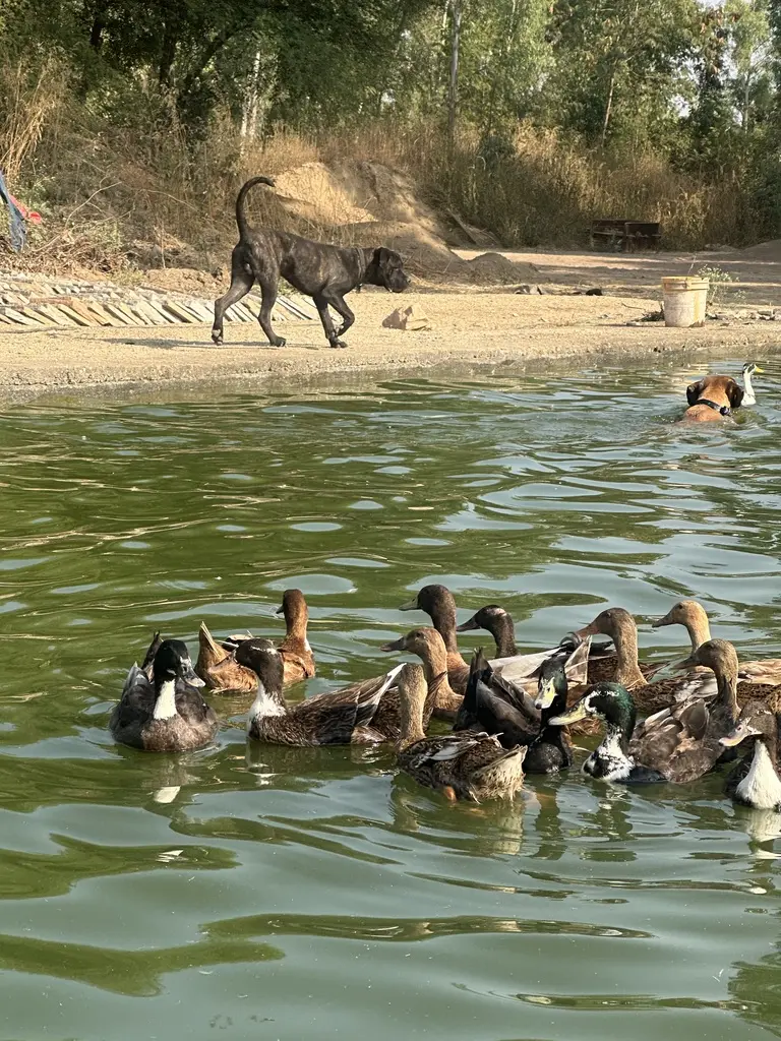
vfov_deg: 25.3
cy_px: 520
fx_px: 2316
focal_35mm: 77
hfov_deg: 19.1
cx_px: 390
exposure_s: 1/264
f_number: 2.8
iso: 32
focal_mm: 9
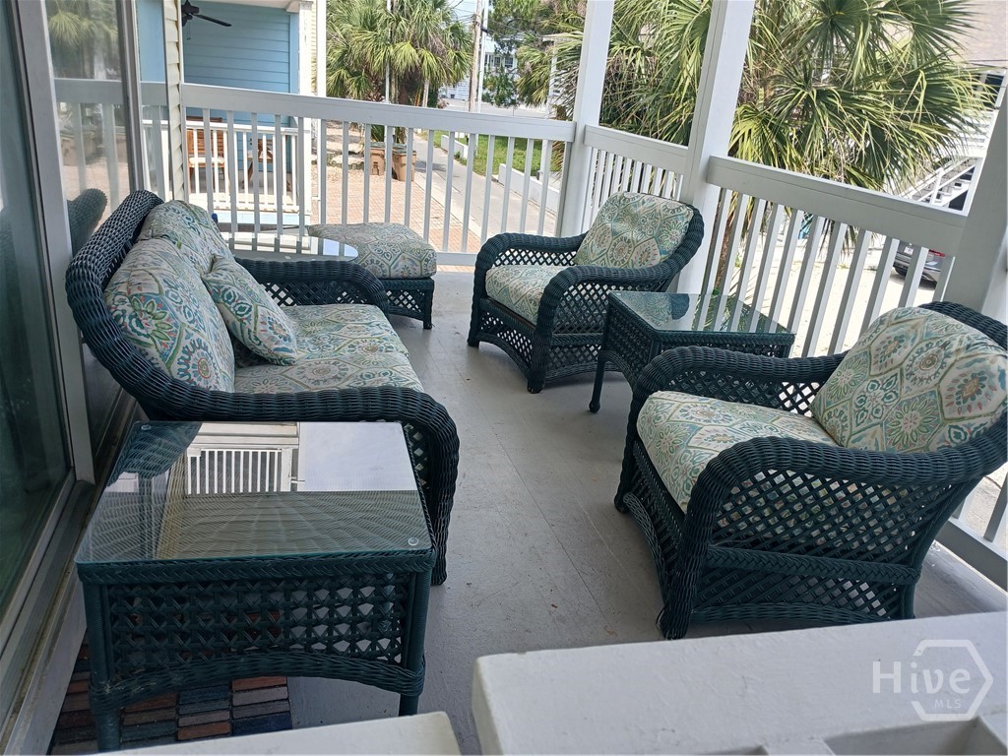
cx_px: 504
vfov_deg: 53.1
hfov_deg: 67.3
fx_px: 757
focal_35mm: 26
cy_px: 378
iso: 20
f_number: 1.8
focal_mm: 3.98
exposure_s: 1/212
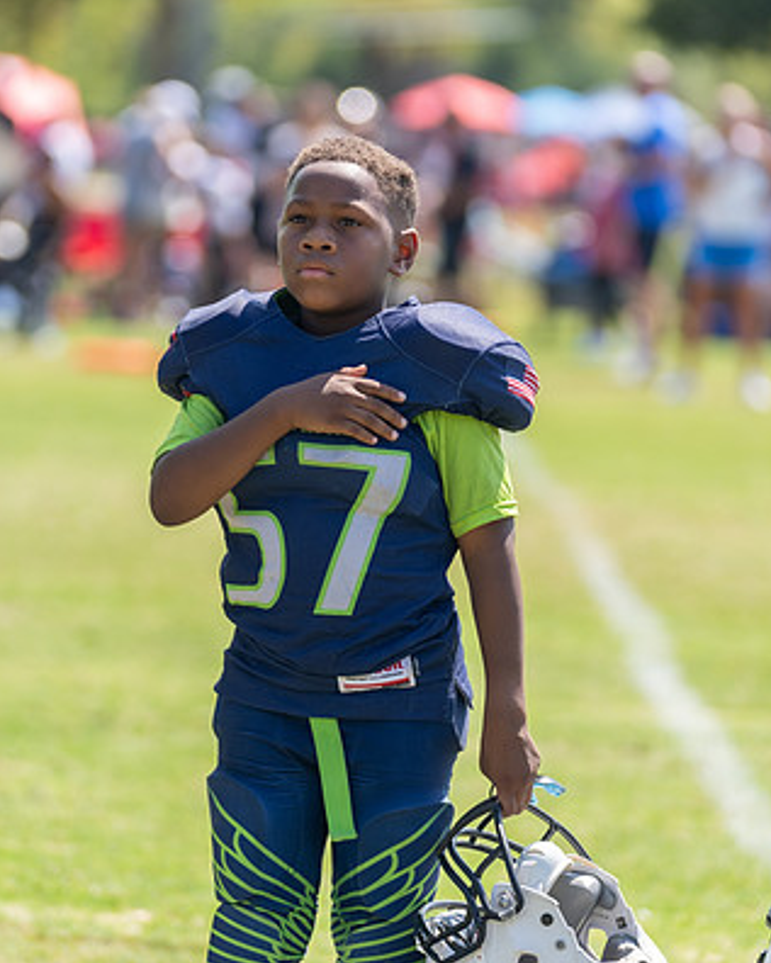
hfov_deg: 5.7
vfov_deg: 7.1
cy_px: 447
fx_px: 7755
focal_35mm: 272
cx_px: 348
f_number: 2.8
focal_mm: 150
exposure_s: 1/800
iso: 100
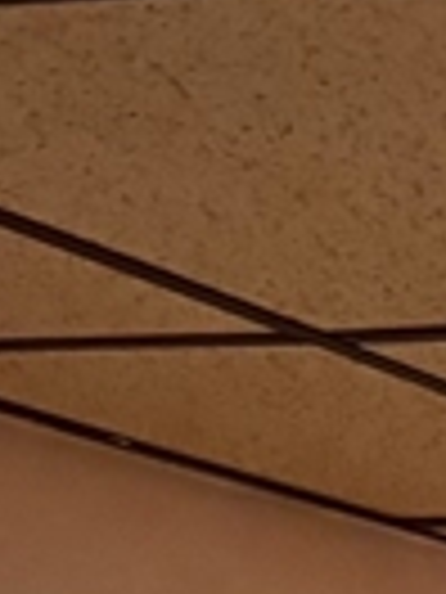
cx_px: 1793
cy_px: 1660
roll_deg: +0.0
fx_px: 3470
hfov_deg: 6.1
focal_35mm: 202
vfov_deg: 8.5
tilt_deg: -8.1
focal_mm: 5.96
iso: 200
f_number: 1.6
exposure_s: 1/60
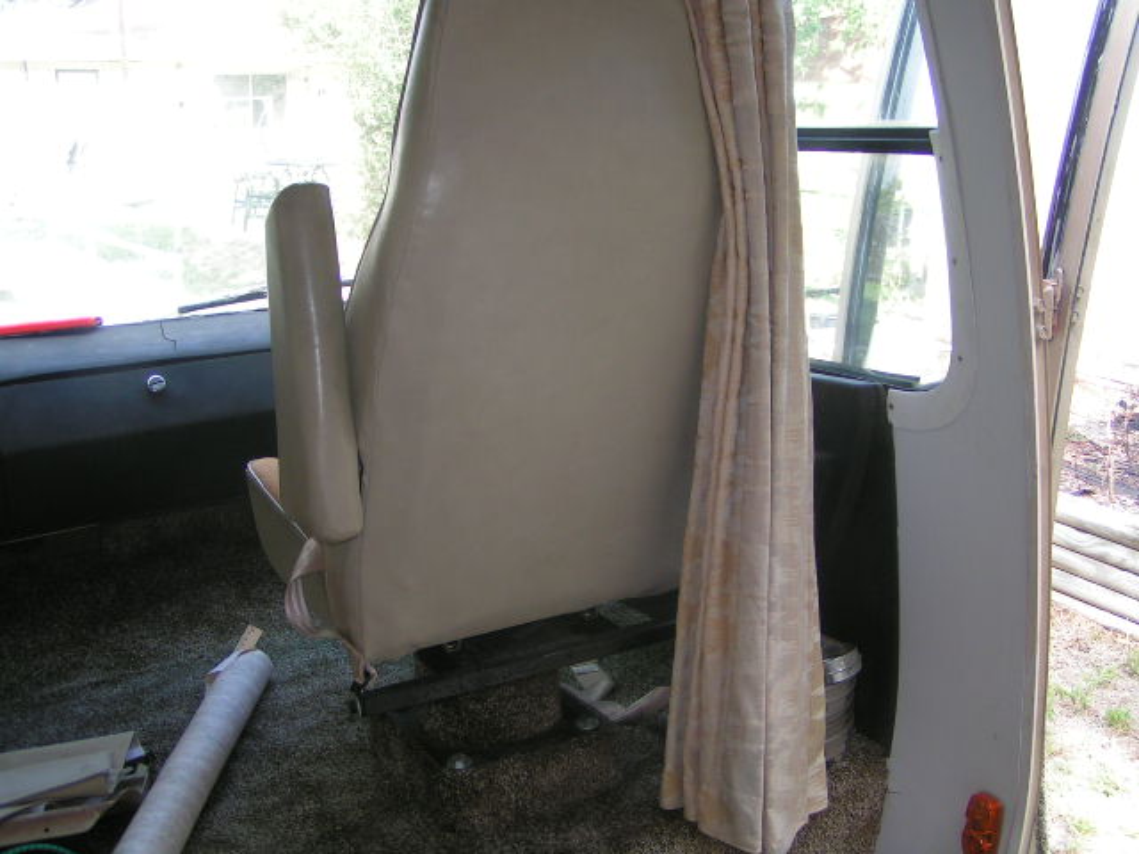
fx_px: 1250
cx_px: 570
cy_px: 427
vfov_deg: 37.7
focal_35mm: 38
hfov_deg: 49.0
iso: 50
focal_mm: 5.8
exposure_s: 1/80
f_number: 2.8
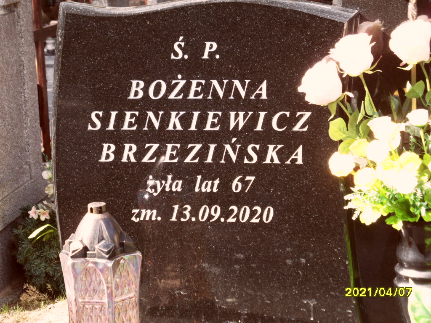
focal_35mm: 120
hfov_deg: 16.4
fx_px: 1494
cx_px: 216
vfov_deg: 12.3
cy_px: 162
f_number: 4.4
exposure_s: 1/125
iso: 100
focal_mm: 20
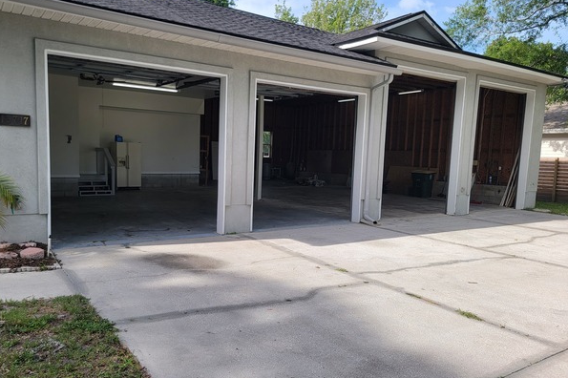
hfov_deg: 65.3
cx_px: 252
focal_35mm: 28
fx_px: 442
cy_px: 196
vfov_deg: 46.3
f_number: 1.8
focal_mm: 6.7
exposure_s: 1/496
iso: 16
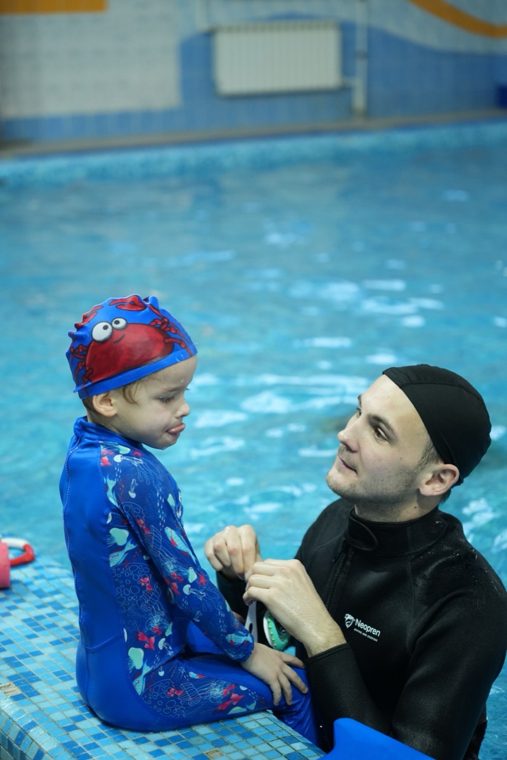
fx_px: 1479
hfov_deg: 19.5
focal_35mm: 70
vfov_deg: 28.8
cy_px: 380
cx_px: 254
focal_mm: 70
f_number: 2.8
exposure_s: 1/250
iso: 2500
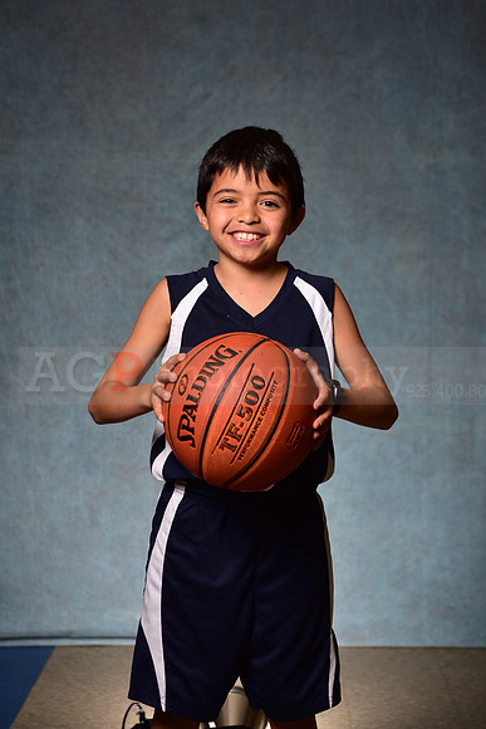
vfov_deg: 28.8
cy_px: 364
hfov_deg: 19.5
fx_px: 1417
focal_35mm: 70
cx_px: 243
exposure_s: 1/200
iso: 100
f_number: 5
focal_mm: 70
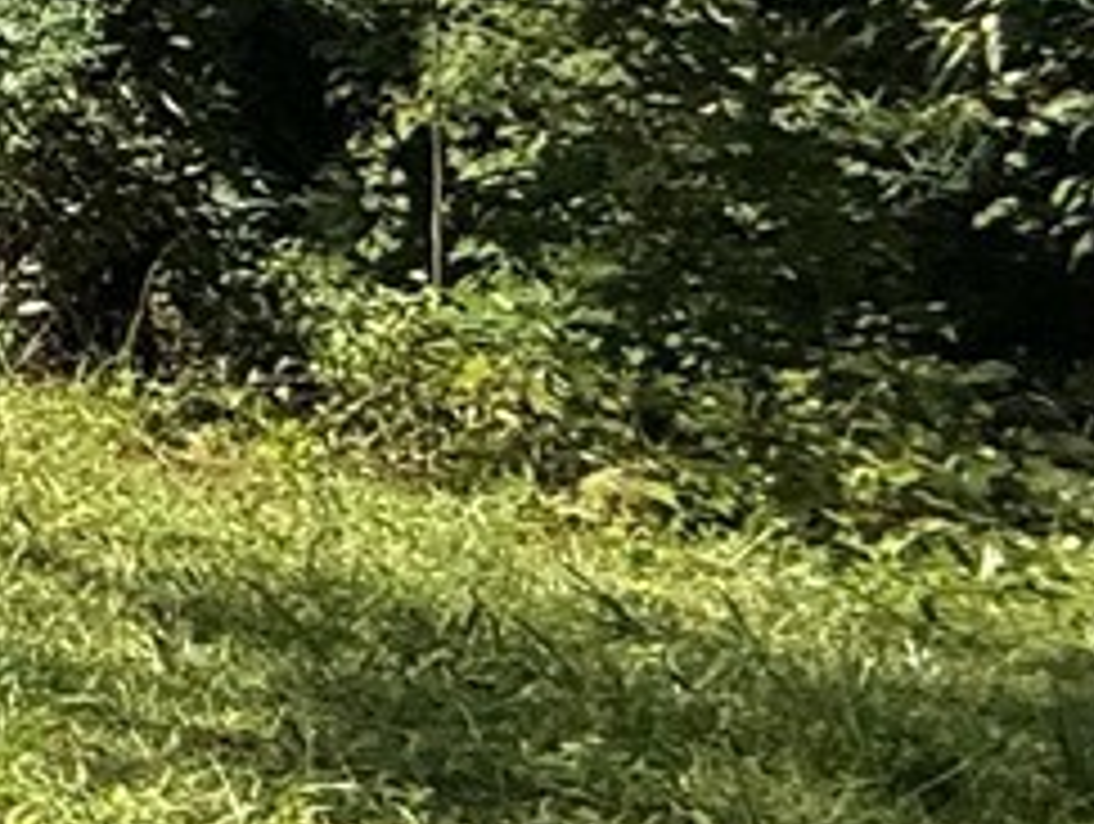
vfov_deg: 15.5
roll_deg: +2.7
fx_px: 2912
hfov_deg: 11.5
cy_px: -153
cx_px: -2188
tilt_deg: -3.4
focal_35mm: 92
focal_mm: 2.22
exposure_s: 1/1285
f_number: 2.2
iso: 50
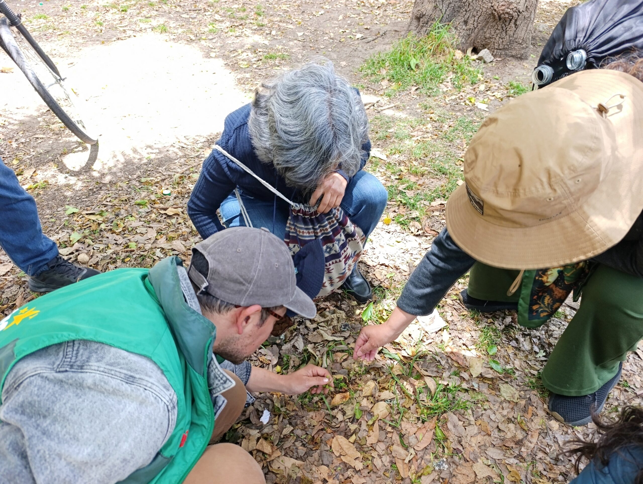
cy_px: 242
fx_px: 428
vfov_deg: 59.0
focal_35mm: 23
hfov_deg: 73.8
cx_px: 322
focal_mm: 6.14
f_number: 1.6
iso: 200
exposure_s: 1/120
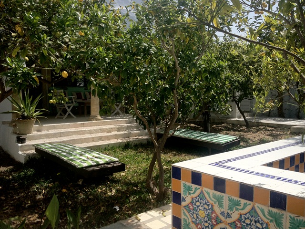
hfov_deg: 52.6
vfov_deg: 40.7
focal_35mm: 35
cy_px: 114
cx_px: 152
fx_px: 308
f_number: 2.4
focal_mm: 4.28
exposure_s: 1/1314
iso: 64
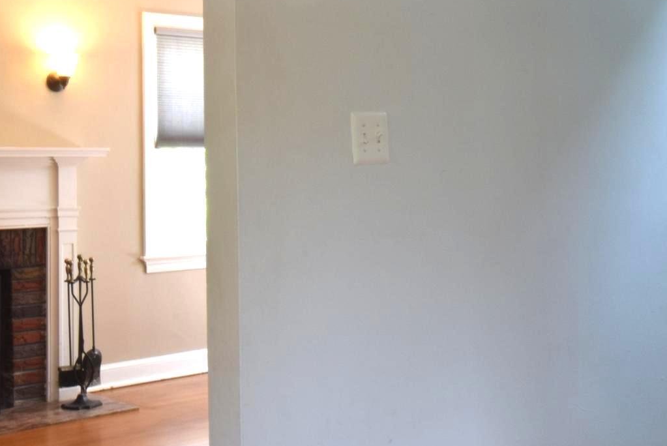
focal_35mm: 60
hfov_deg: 33.2
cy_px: 103
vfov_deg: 22.4
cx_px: 411
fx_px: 1113
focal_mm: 20
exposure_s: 1/1.3
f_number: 29
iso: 400
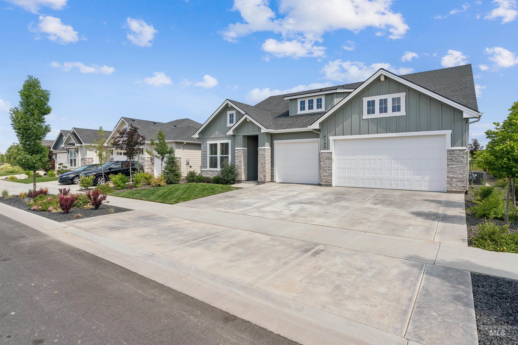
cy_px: 172
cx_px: 259
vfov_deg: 64.3
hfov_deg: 86.6
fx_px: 275
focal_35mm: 19
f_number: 13
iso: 400
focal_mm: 19.1
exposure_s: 1/320
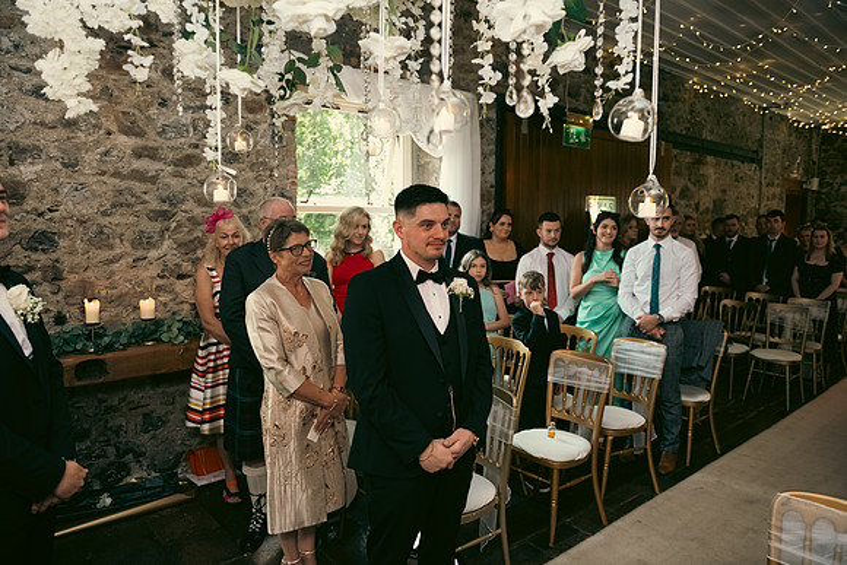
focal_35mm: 24
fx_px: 565
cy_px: 282
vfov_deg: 53.2
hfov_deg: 73.7
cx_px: 424
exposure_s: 1/160
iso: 1250
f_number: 3.5
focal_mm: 24
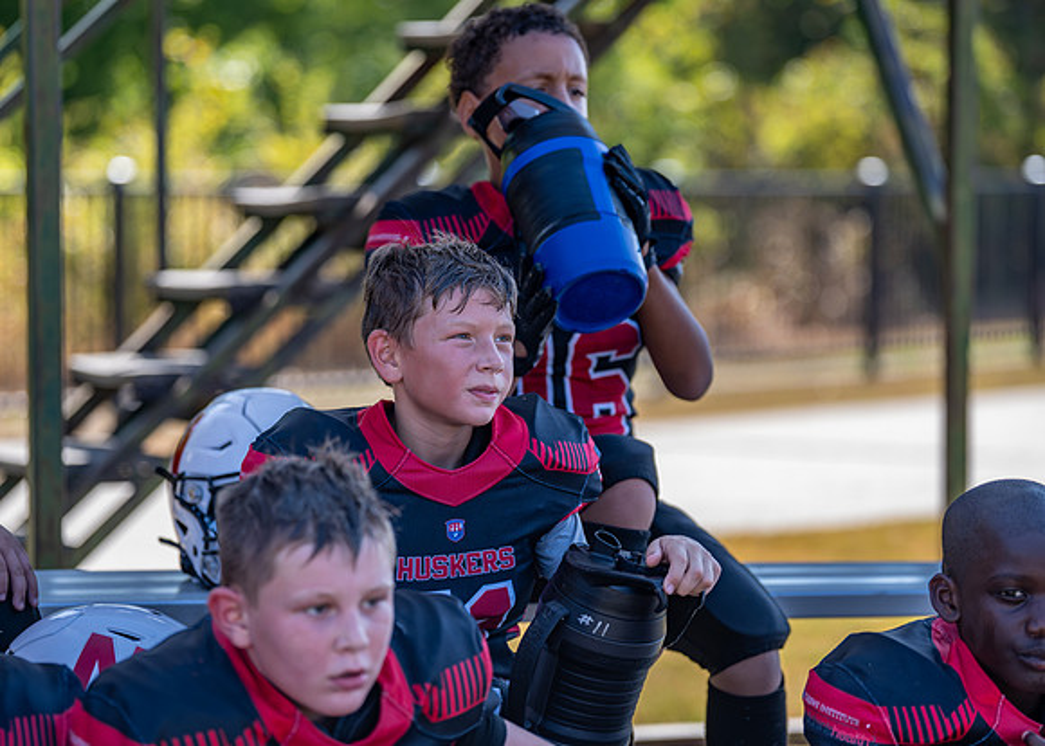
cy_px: 373
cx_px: 493
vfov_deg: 10.9
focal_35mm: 132
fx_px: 3910
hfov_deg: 15.2
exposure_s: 1/800
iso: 160
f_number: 2.8
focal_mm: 121
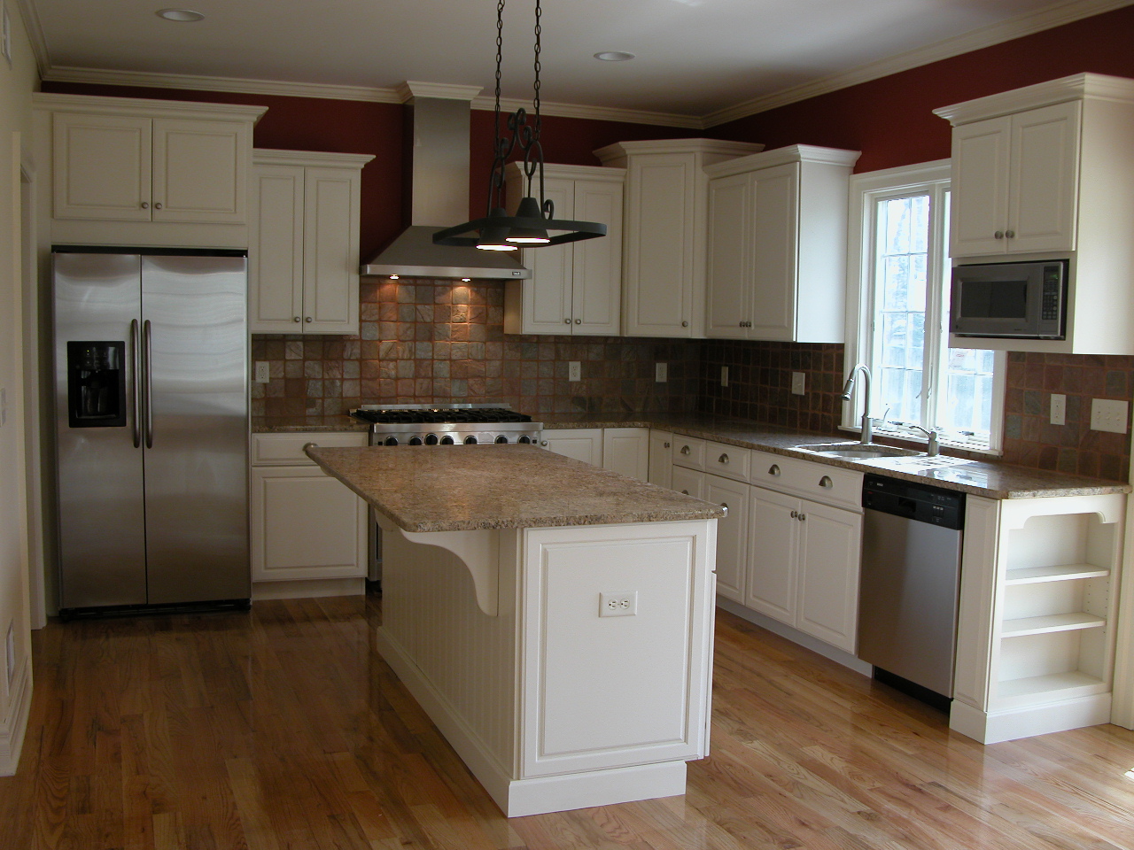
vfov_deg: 41.8
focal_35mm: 34
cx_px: 567
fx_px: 1114
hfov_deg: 54.0
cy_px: 425
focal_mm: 8.9
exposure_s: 1/35.5
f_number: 2.8
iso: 100
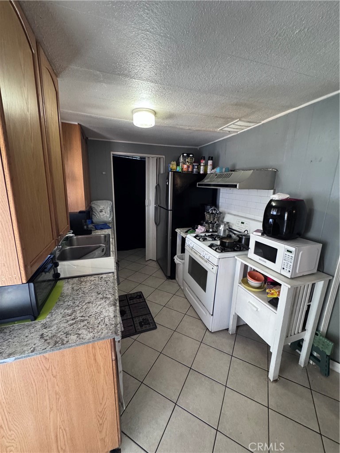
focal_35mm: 14
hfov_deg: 85.7
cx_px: 170
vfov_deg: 102.1
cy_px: 226
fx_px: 183
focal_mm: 2.22
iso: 800
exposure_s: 1/60
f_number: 2.2
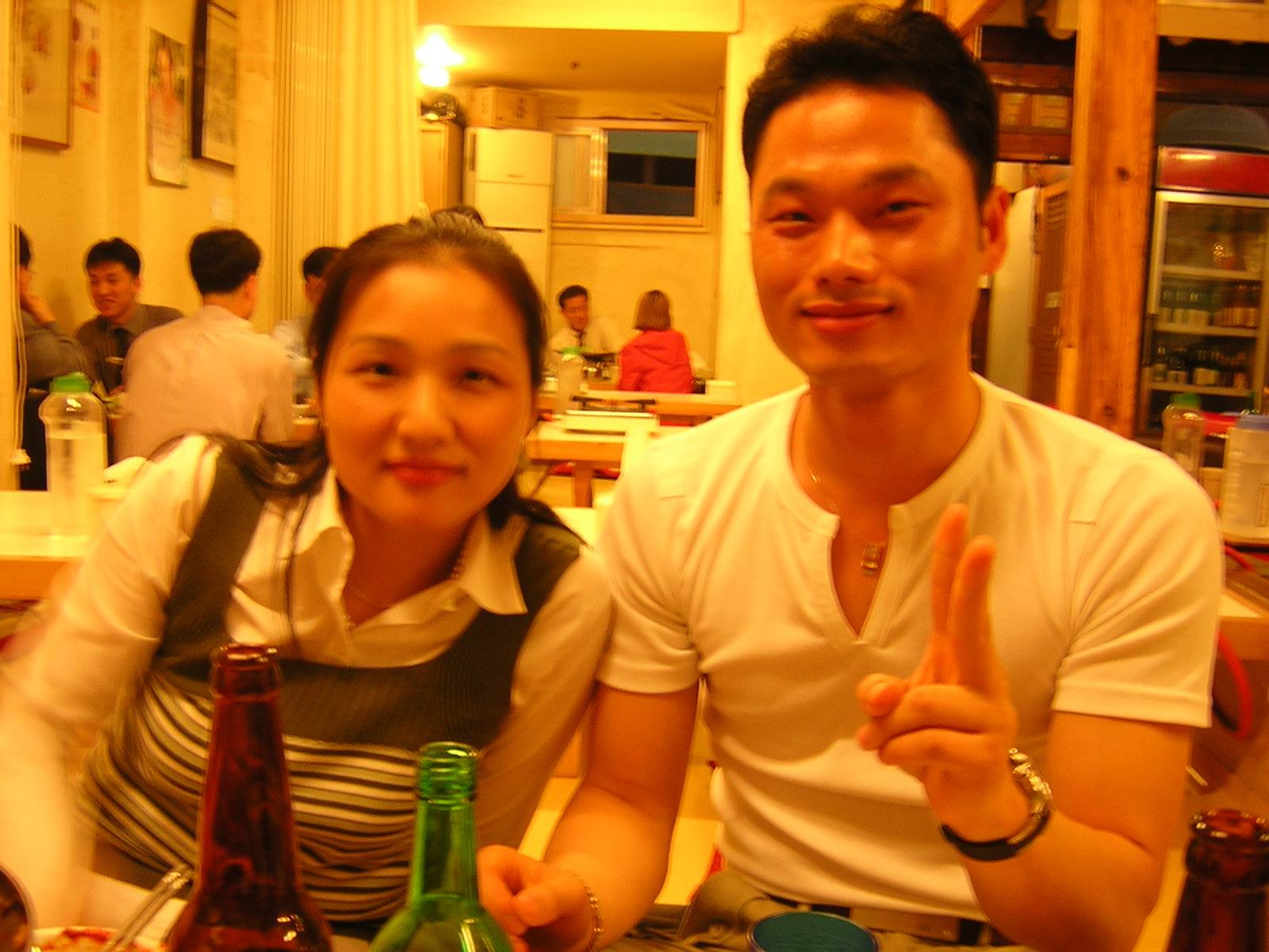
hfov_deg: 51.4
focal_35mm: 36
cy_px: 476
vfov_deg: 39.7
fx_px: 1320
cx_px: 634
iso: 100
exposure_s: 1/6.1
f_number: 2.6
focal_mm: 4.7
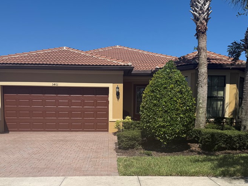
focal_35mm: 37
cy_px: 130
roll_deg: -0.3
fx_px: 265
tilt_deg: -4.2
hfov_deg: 50.1
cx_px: 118
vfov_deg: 38.1
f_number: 1.78
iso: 80
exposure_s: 1/6711
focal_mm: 6.76
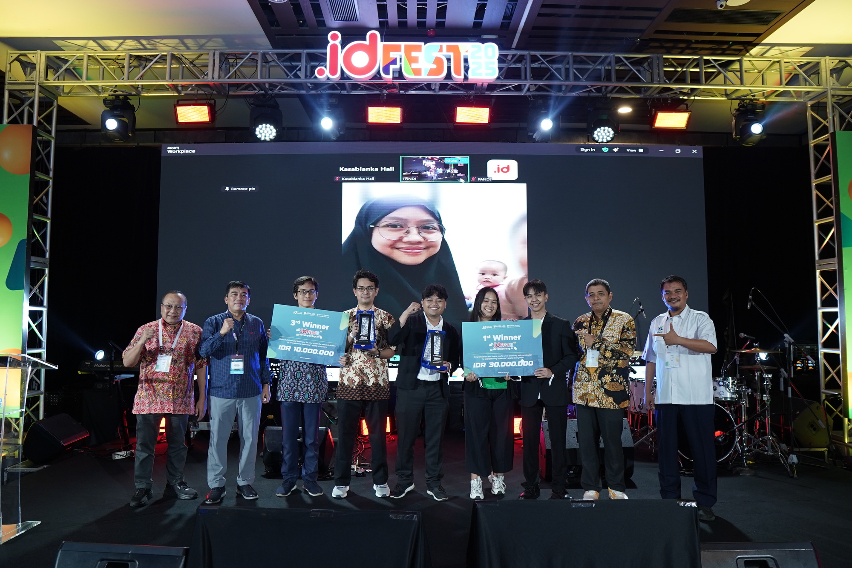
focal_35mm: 24
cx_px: 426
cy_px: 284
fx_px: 568
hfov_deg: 73.7
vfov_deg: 53.1
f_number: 2.2
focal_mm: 16
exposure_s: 1/100
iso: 640
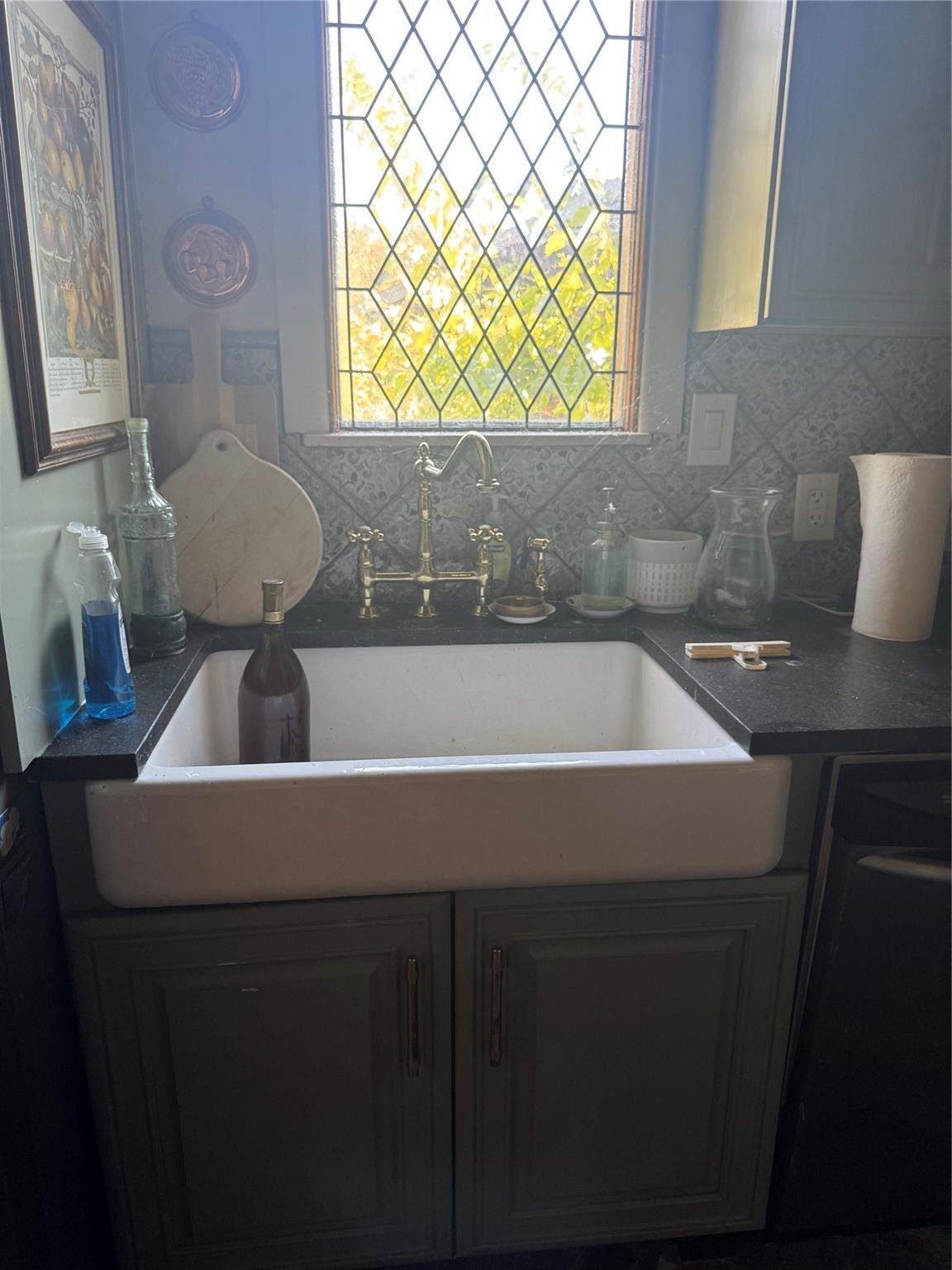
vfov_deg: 71.6
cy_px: 635
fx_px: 880
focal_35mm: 24
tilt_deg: -16.3
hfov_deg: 56.8
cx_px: 476
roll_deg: -0.4
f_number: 1.78
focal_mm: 6.76
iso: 200
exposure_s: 1/99
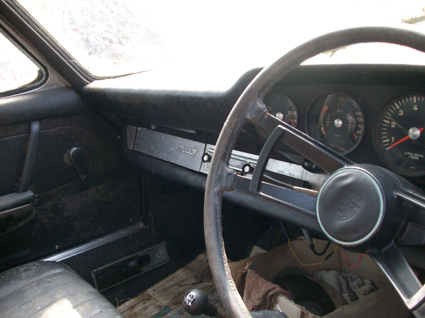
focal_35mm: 34
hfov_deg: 54.0
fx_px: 417
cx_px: 212
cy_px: 159
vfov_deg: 41.8
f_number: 2.8
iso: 116
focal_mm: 5.7
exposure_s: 1/128
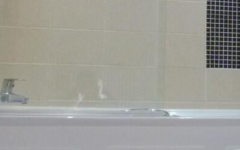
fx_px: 452
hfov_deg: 29.2
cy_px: 18
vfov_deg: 18.6
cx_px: 189
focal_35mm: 69
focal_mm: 4.5
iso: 800
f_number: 2.8
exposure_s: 1/50
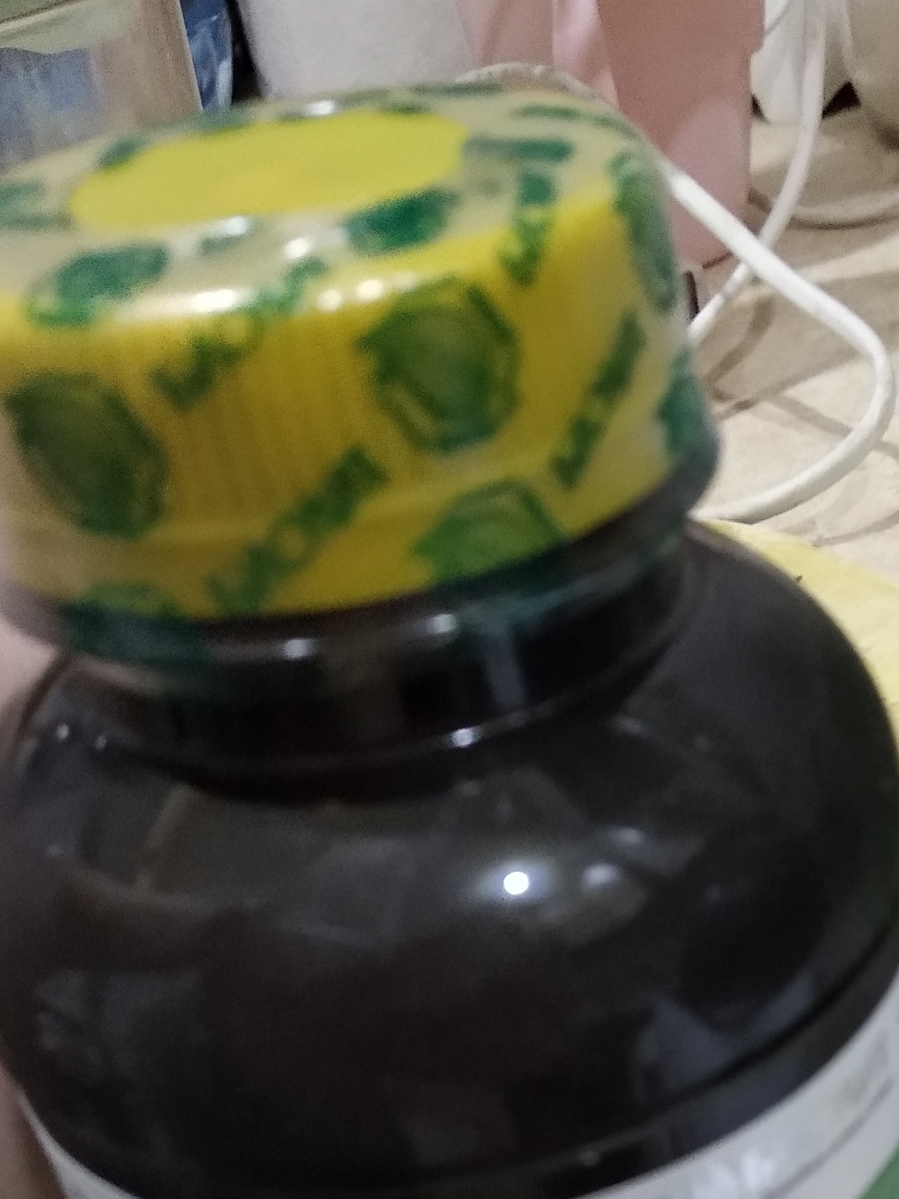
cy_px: 1082
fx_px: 1835
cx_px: 853
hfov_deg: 26.4
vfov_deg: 34.2
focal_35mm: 53
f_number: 2.2
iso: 1250
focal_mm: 3.81
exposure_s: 1/25
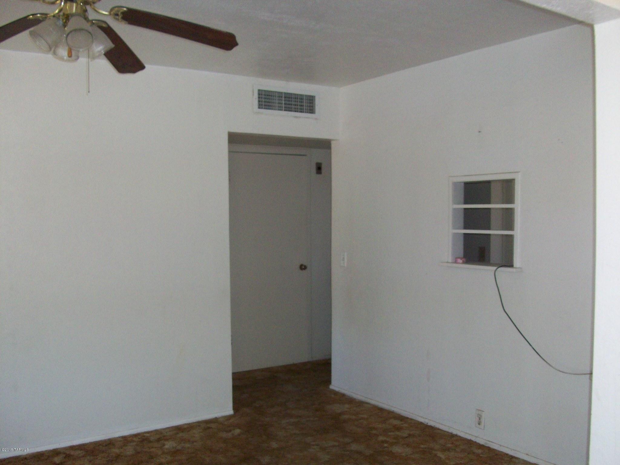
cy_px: 232
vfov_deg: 41.8
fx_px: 609
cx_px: 310
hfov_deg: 54.0
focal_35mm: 34
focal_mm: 5.7
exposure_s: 1/60
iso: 160
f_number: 2.8
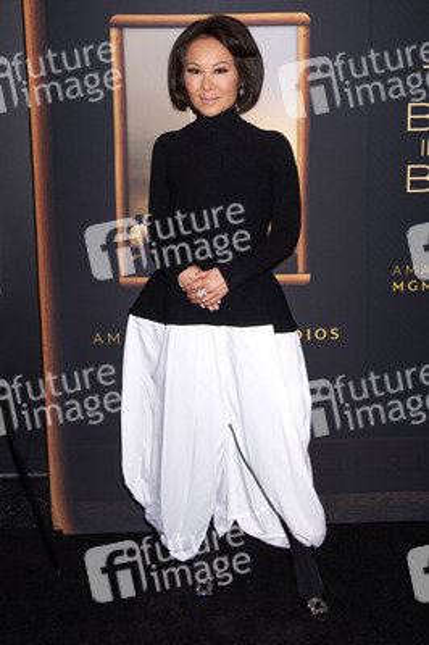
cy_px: 322
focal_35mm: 31
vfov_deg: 60.3
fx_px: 555
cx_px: 214
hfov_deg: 42.3
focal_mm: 31
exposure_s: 1/200
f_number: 7.1
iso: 400
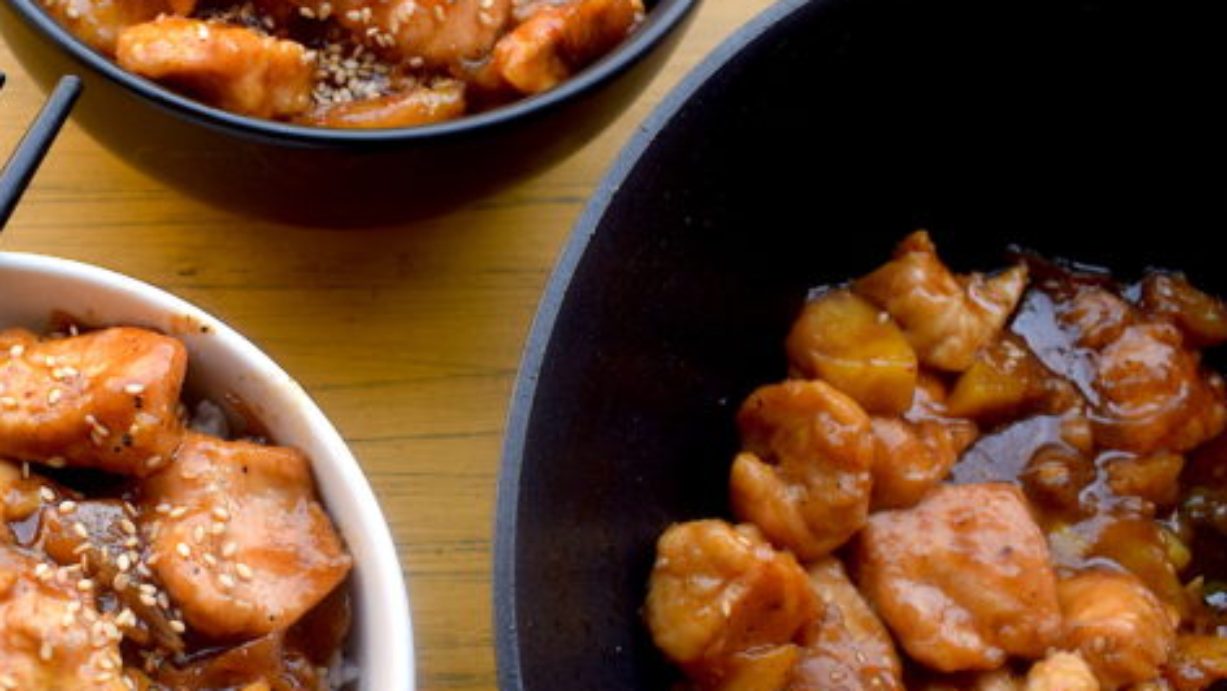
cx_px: 372
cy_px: 418
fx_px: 1497
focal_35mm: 46
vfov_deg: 25.9
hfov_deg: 43.7
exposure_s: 1/125
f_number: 5.6
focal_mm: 18
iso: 400
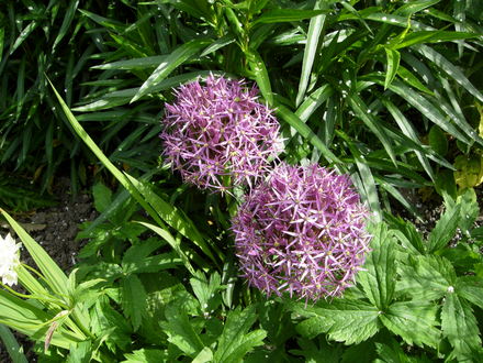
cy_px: 182
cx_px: 242
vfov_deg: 39.7
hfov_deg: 51.4
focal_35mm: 36
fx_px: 502
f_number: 4.8
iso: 50
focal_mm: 7.5
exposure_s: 1/192
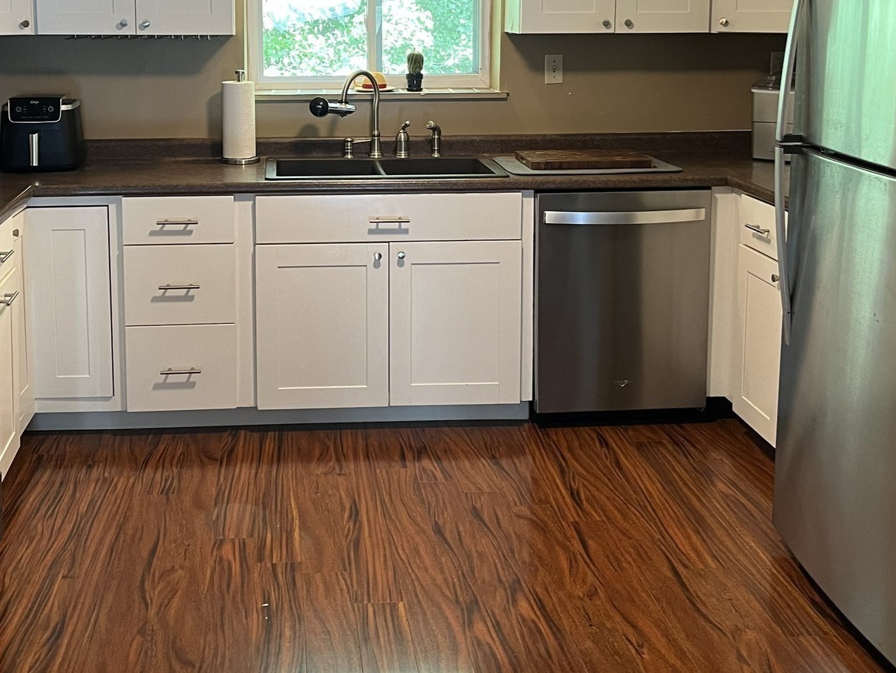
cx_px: 375
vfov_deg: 32.3
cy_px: 172
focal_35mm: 44
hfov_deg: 42.8
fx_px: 1139
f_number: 1.6
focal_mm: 5.1
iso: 160
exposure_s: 1/60
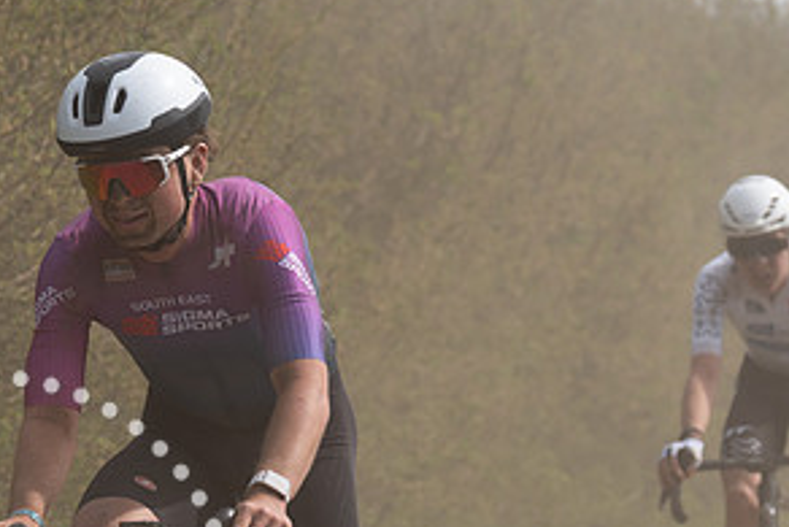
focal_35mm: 257
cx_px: 158
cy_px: 273
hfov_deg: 8.0
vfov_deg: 5.4
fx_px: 5635
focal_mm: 92
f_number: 5
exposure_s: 1/1000
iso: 160
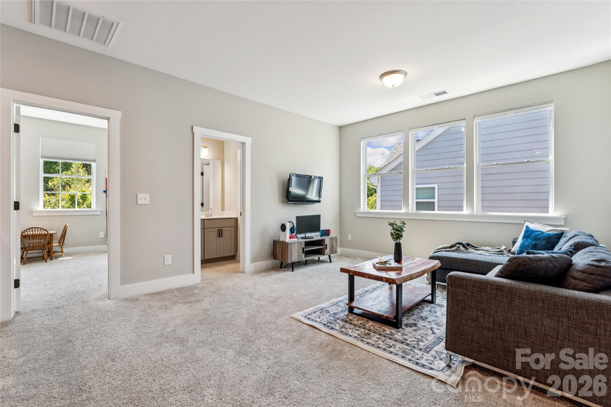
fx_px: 278
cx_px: 306
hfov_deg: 95.3
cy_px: 204
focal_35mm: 16
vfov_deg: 72.4
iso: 100
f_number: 13
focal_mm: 16.4
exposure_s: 1/3.33
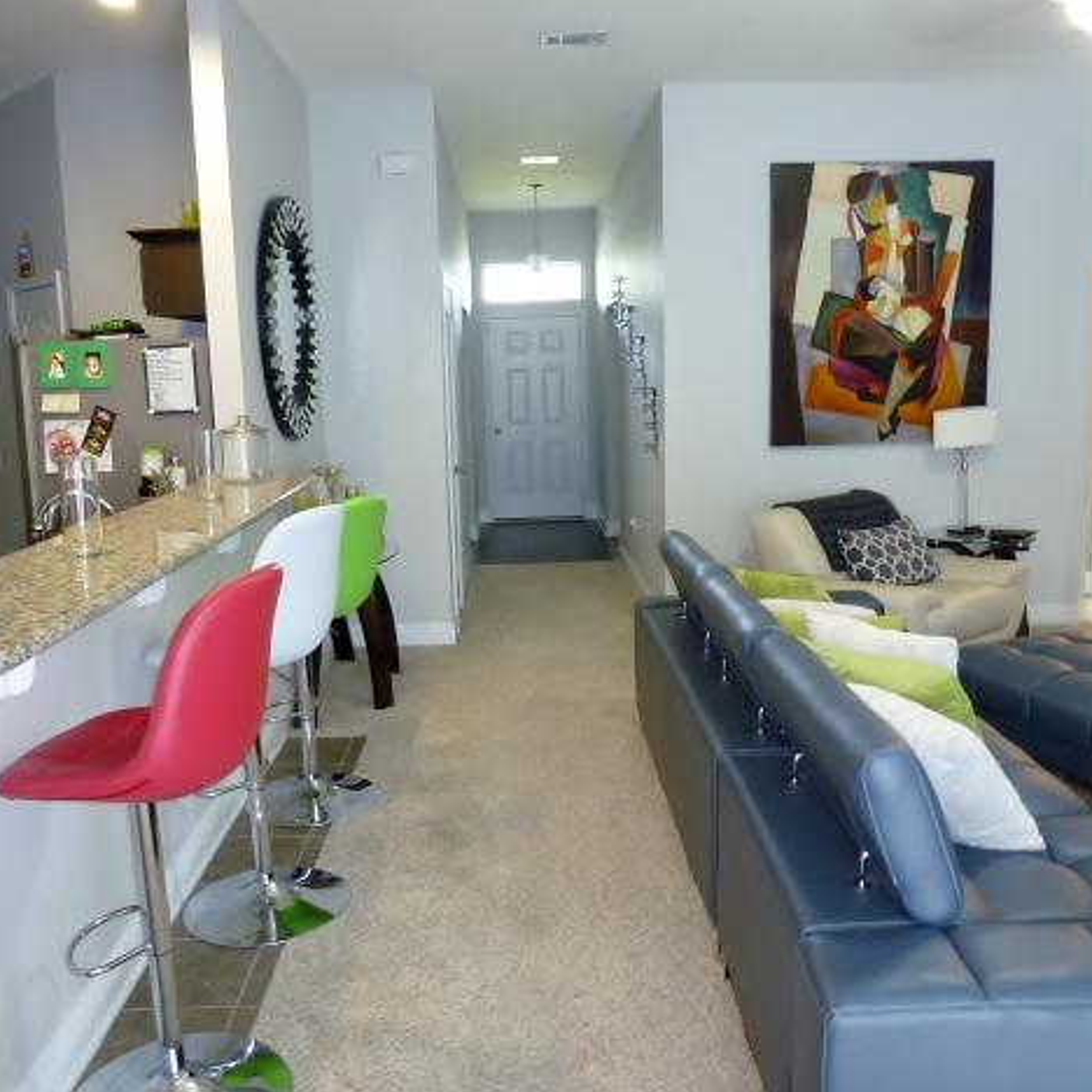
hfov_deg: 55.6
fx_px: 1035
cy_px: 553
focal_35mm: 29
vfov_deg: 55.6
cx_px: 518
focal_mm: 4.3
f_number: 3.3
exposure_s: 1/4
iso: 160
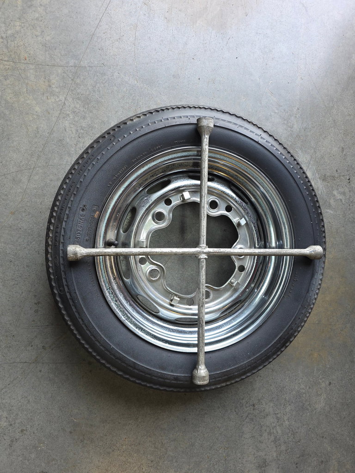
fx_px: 314
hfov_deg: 58.9
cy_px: 236
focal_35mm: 23
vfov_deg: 73.9
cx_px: 178
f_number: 1.7
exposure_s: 1/180
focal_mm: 6.3
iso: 100
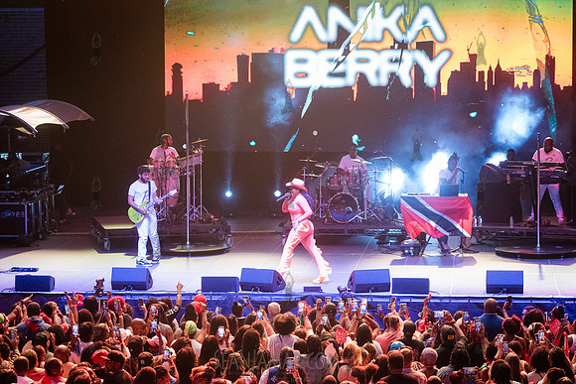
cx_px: 284
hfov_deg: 19.0
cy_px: 192
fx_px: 1720
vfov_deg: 12.8
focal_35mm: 107
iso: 6400
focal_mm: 105
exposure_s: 1/320
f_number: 4.5
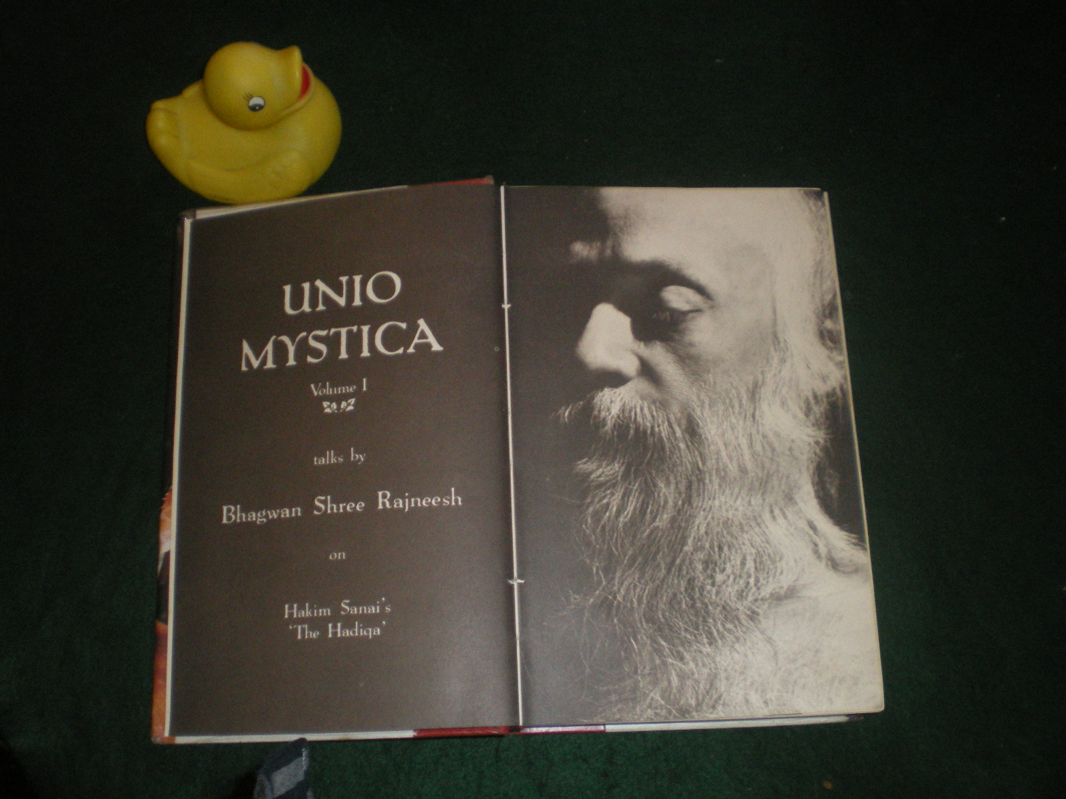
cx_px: 533
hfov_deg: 49.0
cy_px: 400
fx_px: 1170
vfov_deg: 37.7
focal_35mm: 38
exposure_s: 1/50
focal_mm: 6.3
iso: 320
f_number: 3.1
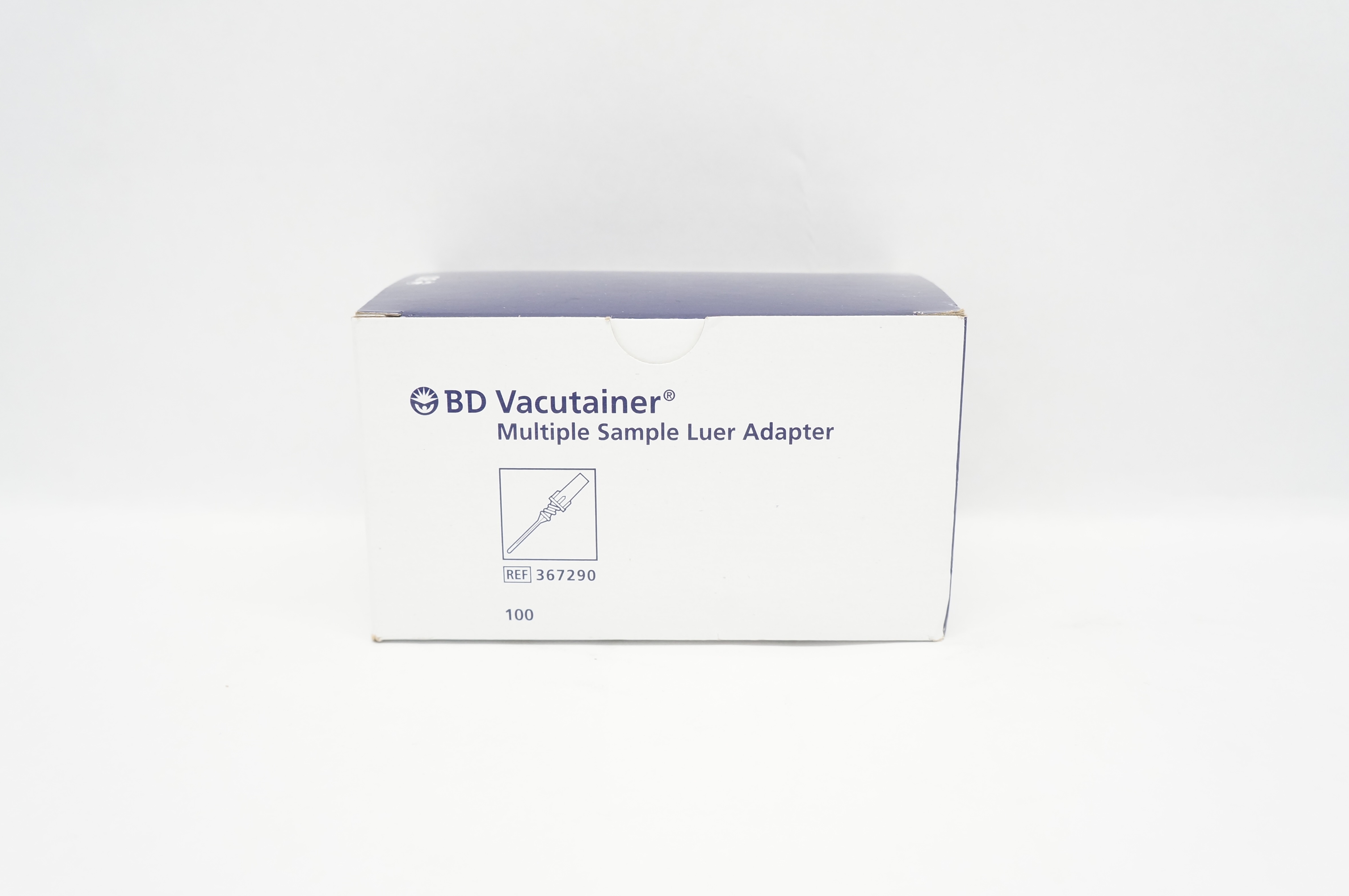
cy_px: 460
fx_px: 1160
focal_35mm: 31
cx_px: 657
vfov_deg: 42.2
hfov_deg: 60.3
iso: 800
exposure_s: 1/60
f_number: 5.6
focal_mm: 20
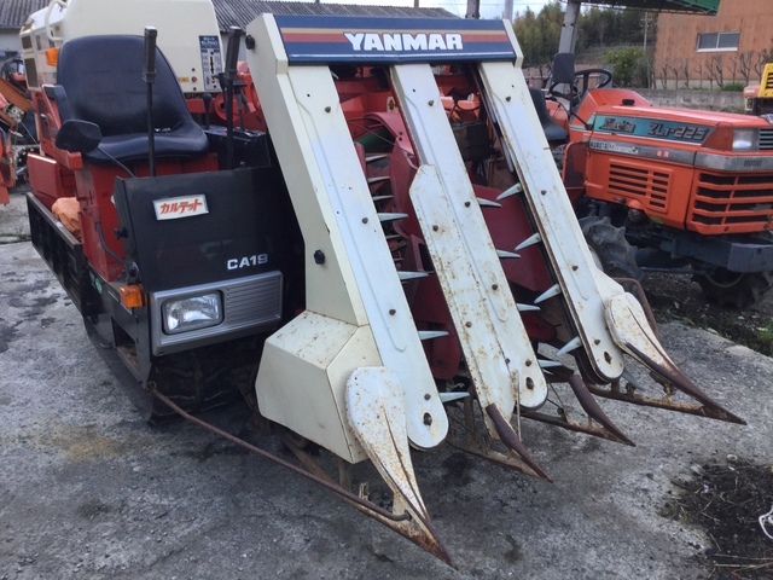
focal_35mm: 31
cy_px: 290
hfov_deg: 58.4
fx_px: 692
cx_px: 386
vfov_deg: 45.4
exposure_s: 1/50
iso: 25
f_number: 2.4
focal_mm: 3.3
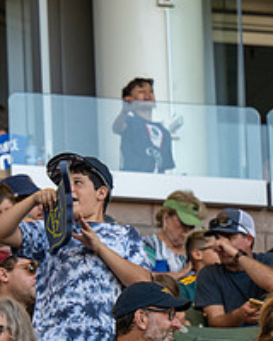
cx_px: -179
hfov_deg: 3.0
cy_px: 169
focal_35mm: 508
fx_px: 5131
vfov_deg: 3.8
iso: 640
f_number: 2.8
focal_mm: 125
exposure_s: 1/1000
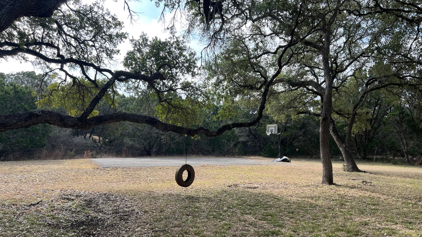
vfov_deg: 40.1
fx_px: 324
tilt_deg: +2.1
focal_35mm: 29
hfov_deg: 66.1
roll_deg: -3.3
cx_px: 213
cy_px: 136
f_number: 1.5
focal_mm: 5.7
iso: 50
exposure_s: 1/1361
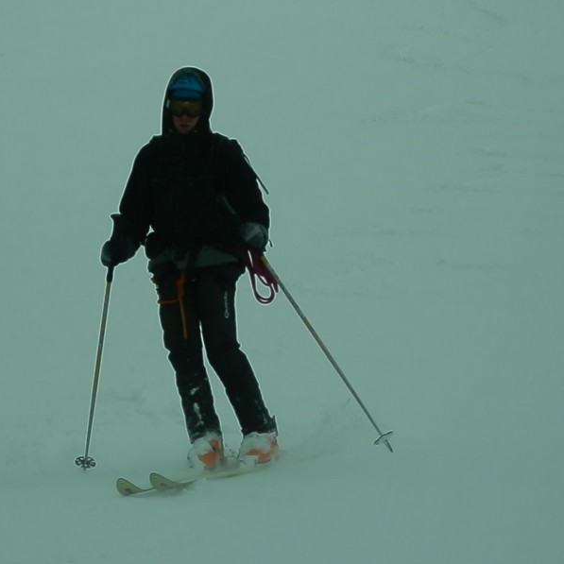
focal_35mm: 219
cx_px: 240
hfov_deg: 8.0
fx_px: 4037
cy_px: 282
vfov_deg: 8.0
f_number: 16.4
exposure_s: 1/320
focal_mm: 33.2
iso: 80
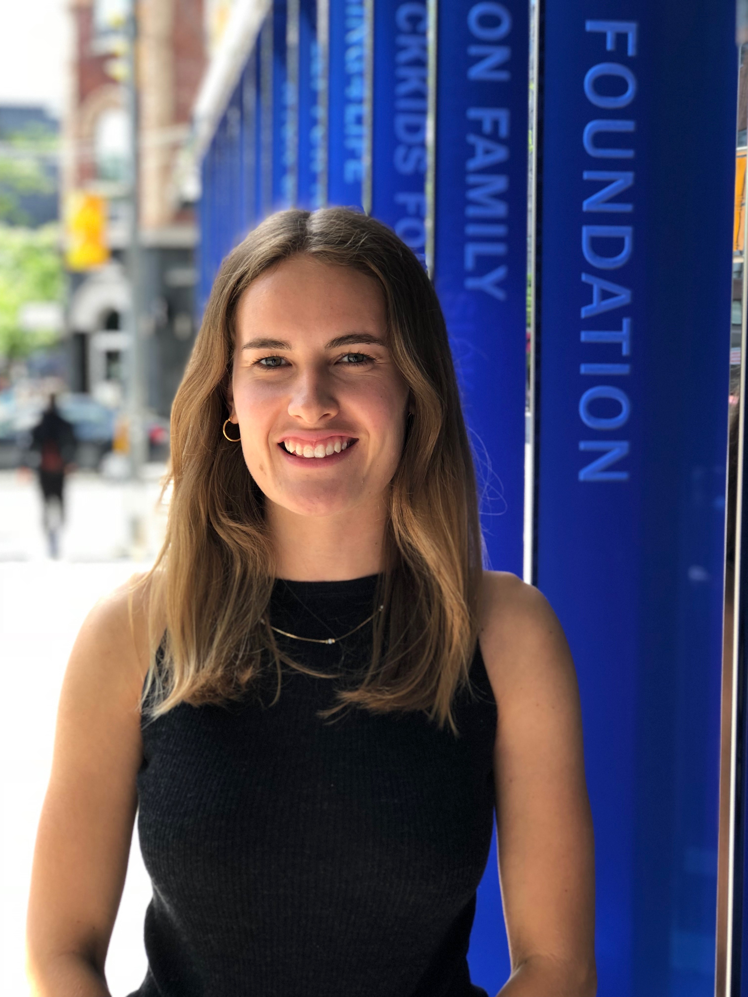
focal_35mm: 57
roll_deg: -0.2
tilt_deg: -3.8
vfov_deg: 33.8
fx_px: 1642
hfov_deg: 25.7
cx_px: 374
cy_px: 498
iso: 32
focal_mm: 6.6
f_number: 2.8
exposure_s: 1/120
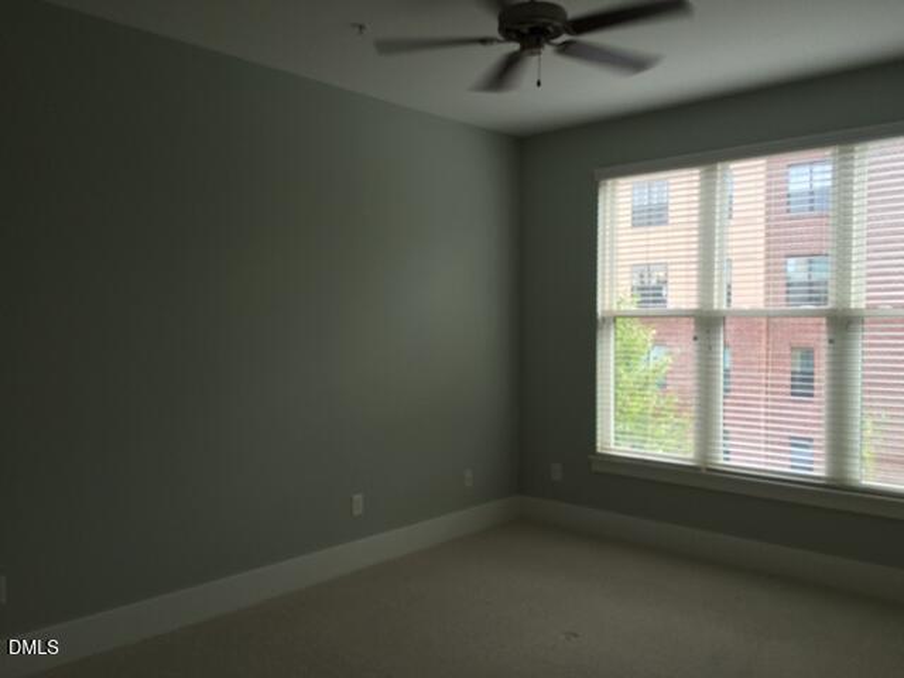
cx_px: 452
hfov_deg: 61.7
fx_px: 757
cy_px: 339
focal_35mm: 29
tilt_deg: -4.2
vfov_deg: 48.2
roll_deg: -0.9
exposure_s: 1/60
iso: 40
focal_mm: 4.15
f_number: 2.2
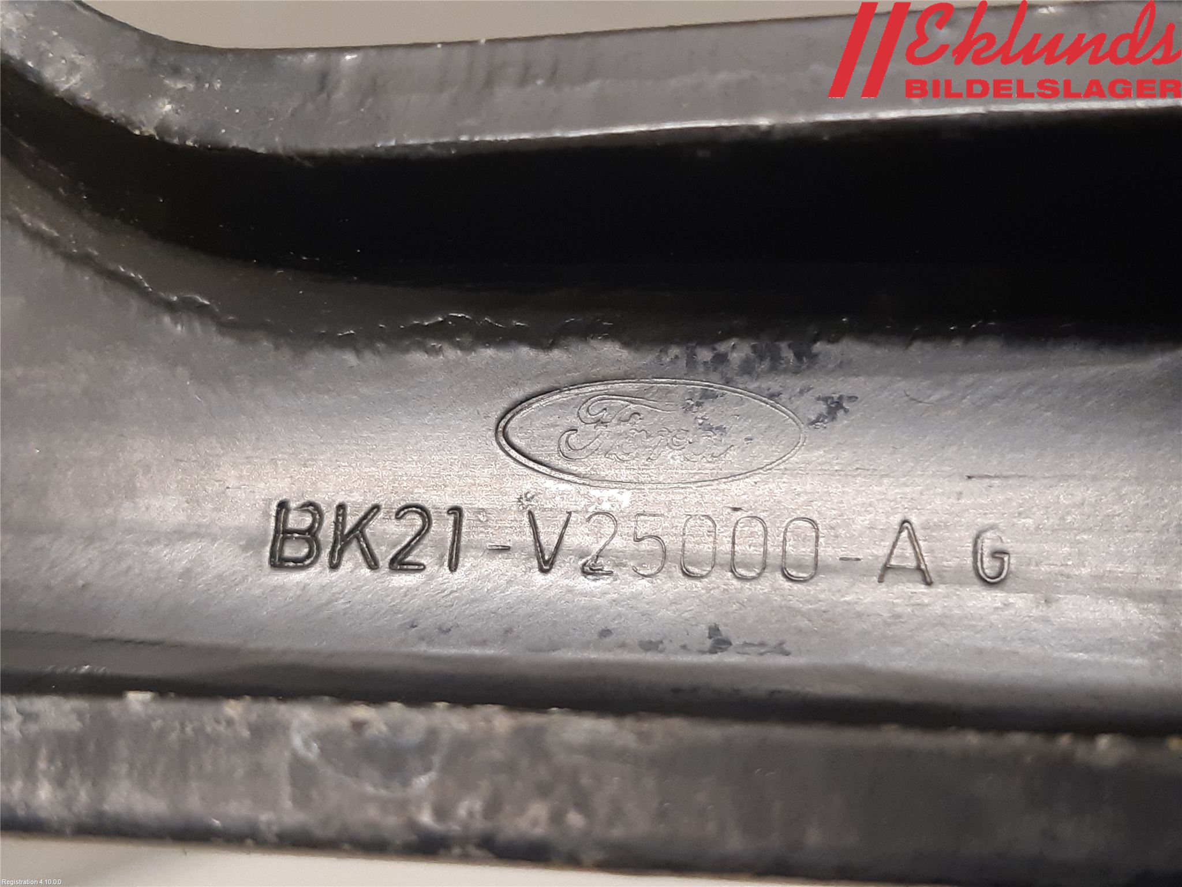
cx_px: 591
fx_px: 888
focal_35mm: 26
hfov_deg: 67.3
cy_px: 444
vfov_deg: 53.1
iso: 250
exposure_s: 1/50
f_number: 1.7
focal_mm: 3.93
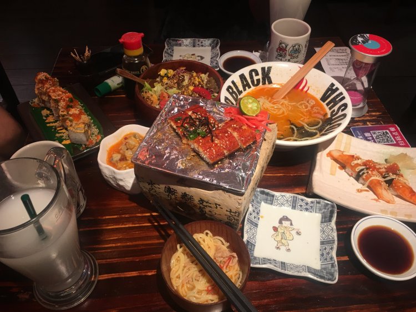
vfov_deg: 48.2
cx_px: 208
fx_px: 348
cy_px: 156
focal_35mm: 29
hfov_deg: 61.7
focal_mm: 4.15
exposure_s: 1/17
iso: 32
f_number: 2.2
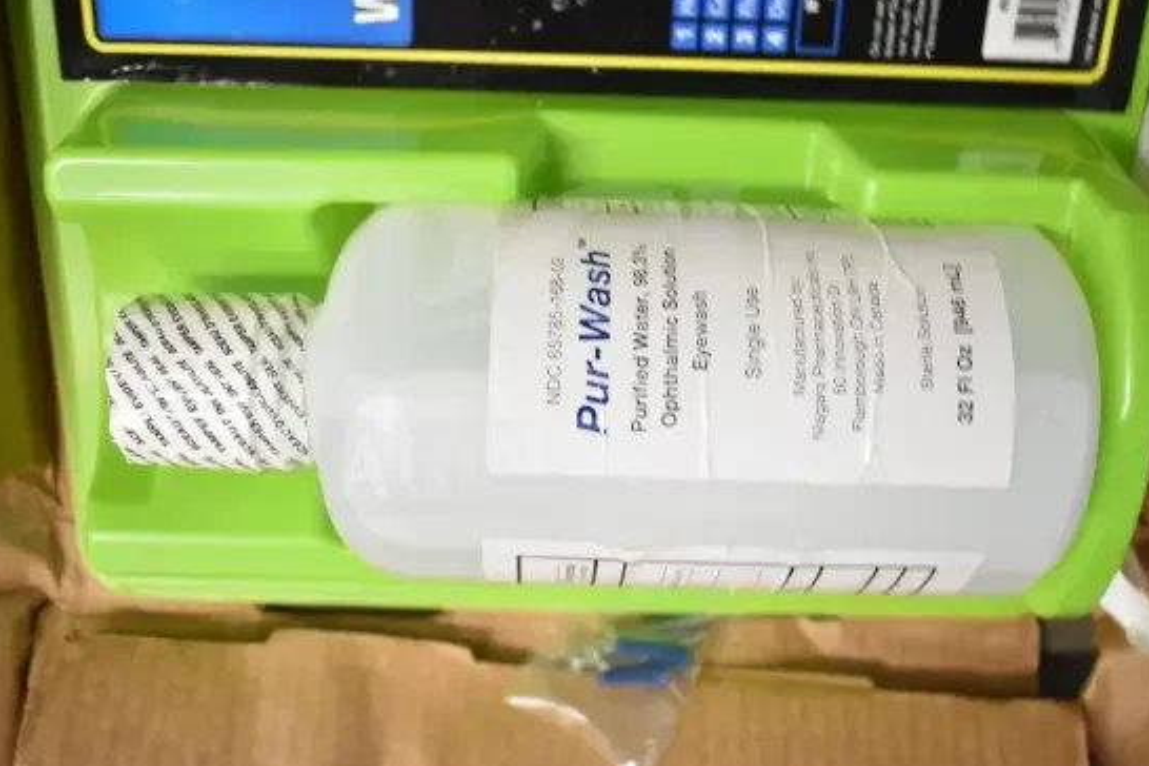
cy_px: 350
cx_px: 553
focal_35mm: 39
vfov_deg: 34.6
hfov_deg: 50.0
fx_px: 1231
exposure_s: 1/40
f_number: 3.8
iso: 1100
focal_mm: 23
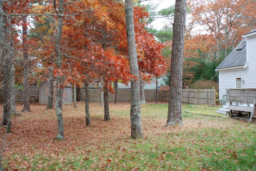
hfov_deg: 45.4
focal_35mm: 43
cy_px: 84
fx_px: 306
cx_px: 126
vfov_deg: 31.2
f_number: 4.5
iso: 200
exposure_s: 1/80
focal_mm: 28
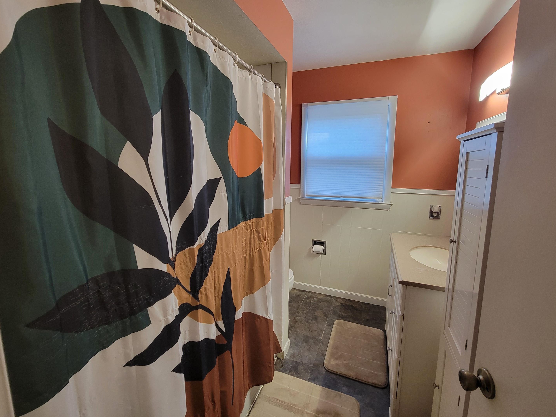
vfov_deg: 85.6
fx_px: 225
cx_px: 280
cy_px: 202
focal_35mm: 14
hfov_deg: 102.1
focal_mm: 2.2
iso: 200
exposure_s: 1/60
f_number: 2.2
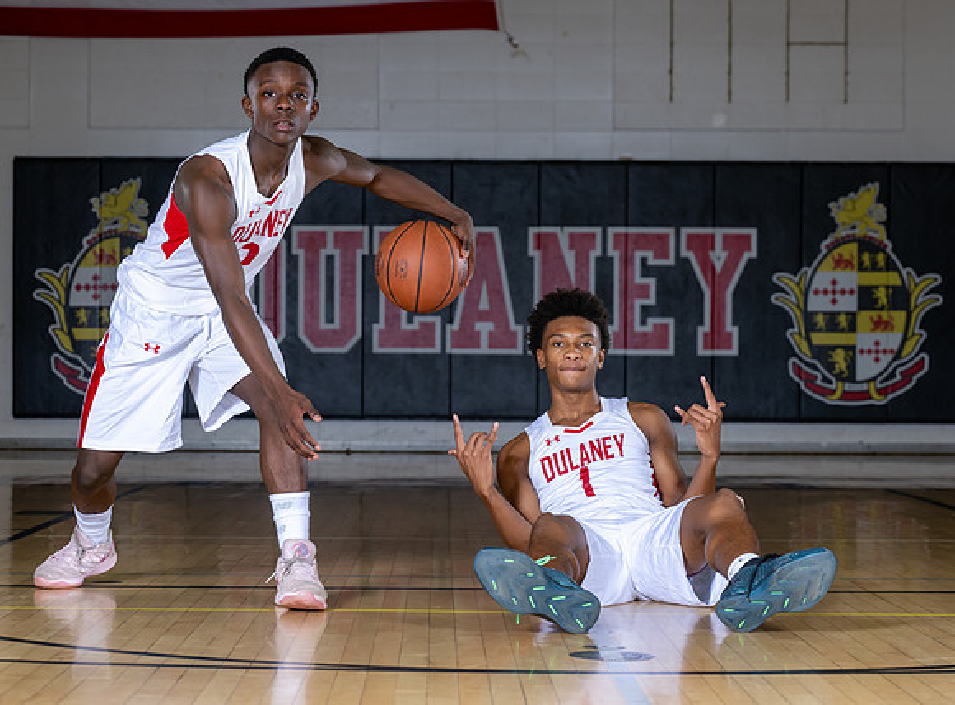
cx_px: 439
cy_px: 339
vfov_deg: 15.9
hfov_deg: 21.5
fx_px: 2516
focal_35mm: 92
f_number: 5
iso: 400
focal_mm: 70
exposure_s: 1/160
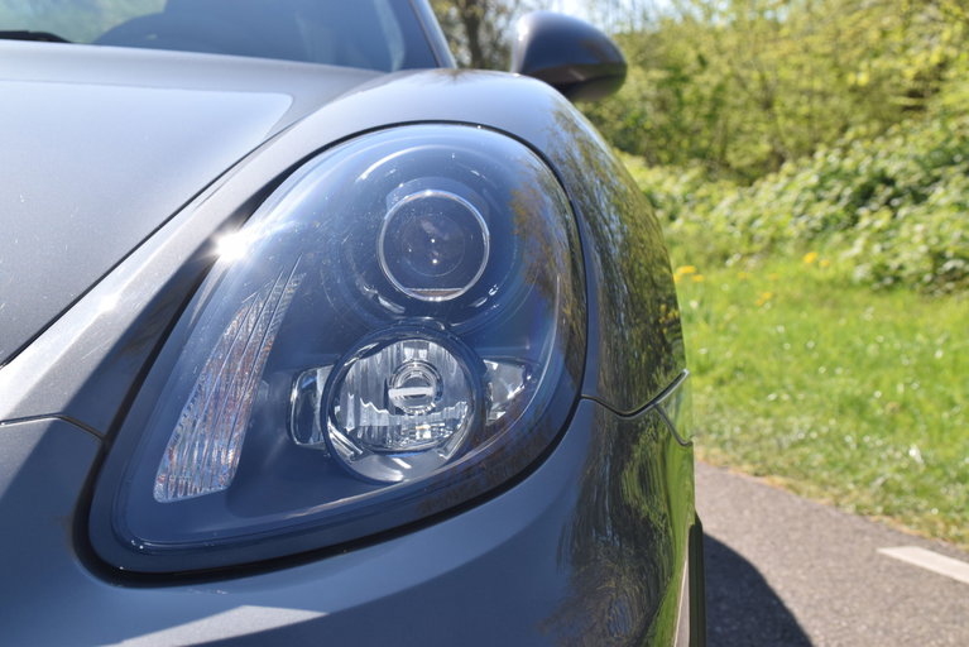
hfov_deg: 31.9
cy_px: 324
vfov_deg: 21.6
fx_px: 1696
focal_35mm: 63
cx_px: 484
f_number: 8
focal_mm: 42
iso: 100
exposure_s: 1/125
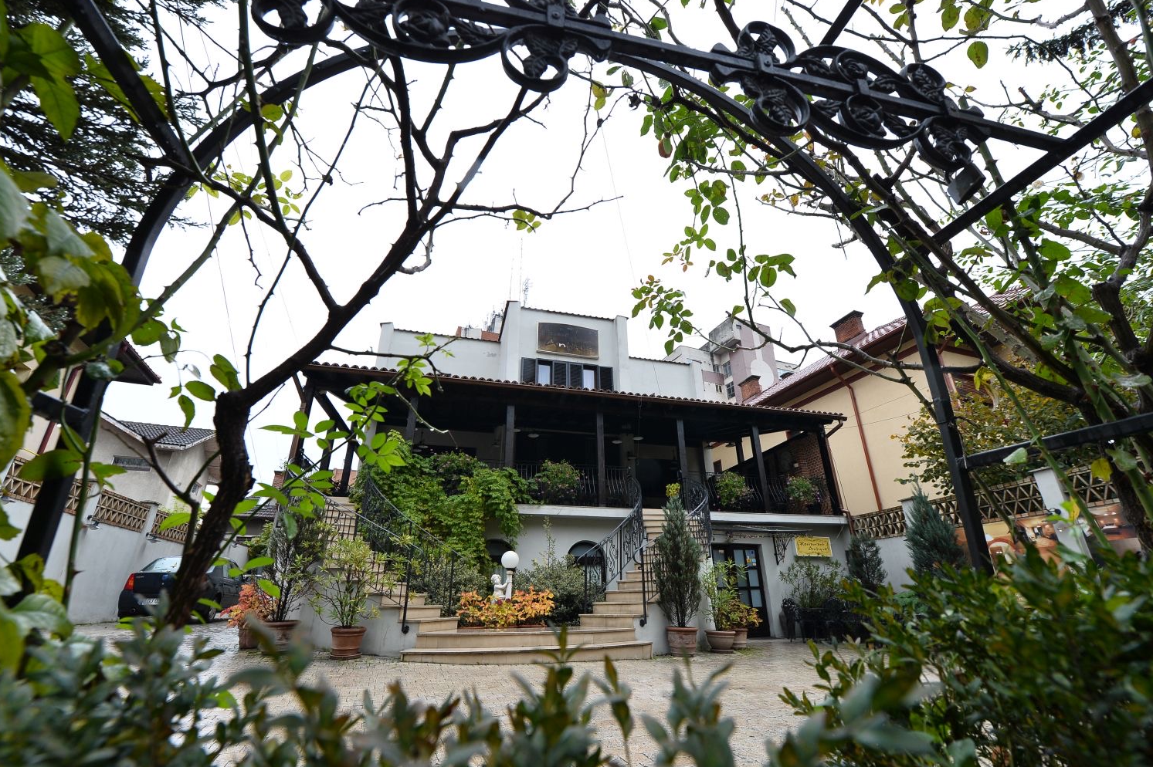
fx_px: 480
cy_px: 401
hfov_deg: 100.4
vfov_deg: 77.2
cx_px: 572
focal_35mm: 15
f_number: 6.3
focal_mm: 14
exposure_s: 1/125
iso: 400
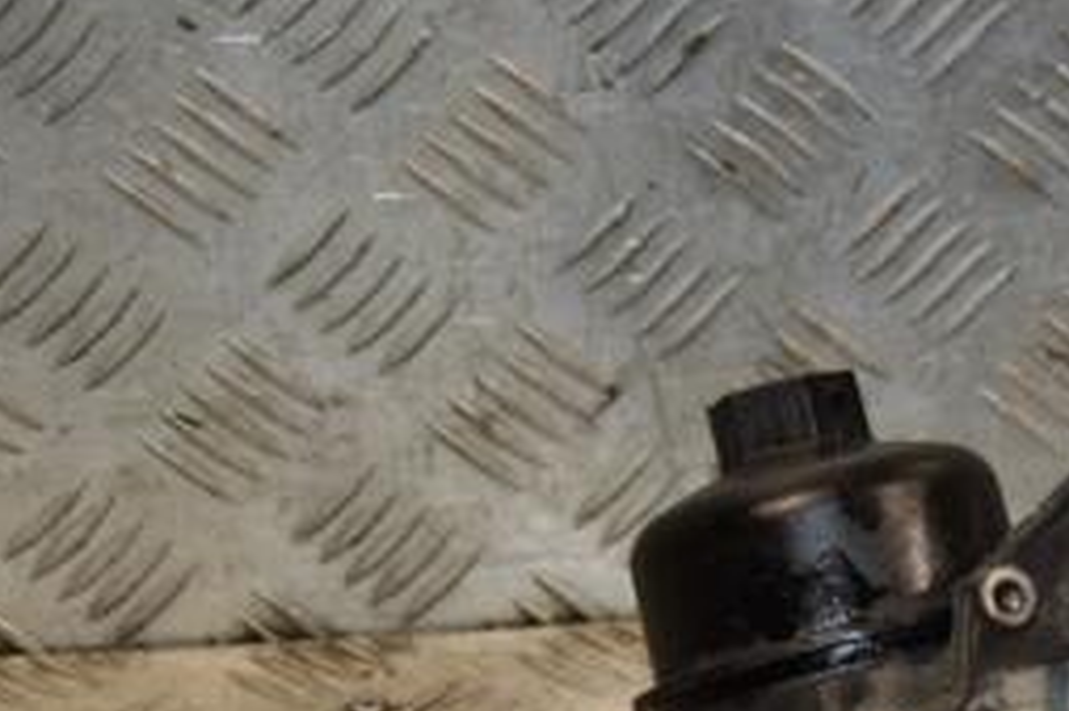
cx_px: 1237
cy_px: 597
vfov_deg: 8.0
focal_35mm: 170
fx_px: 5045
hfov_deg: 11.9
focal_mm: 48
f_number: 4.8
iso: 800
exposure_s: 1/200
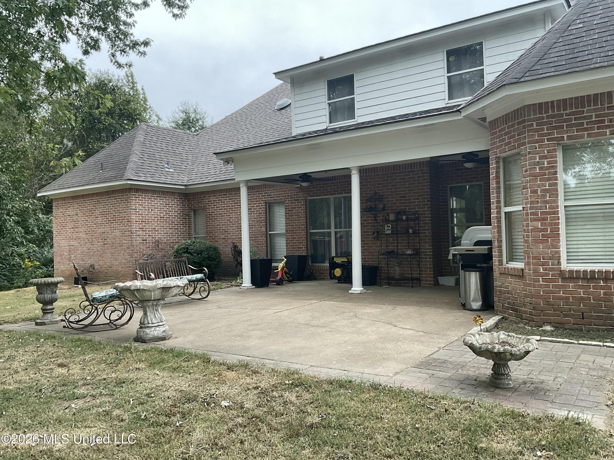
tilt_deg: +3.3
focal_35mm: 29
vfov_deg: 48.2
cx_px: 307
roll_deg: +1.1
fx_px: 514
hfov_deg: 61.7
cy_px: 230
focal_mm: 3
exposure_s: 1/120
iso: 32
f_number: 1.8
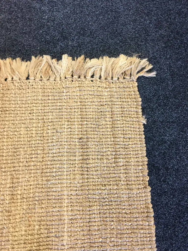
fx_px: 210
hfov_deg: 48.2
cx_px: 94
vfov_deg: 61.7
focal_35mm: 29
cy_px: 126
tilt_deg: -75.3
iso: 64
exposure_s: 1/17
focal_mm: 4.15
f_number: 2.2
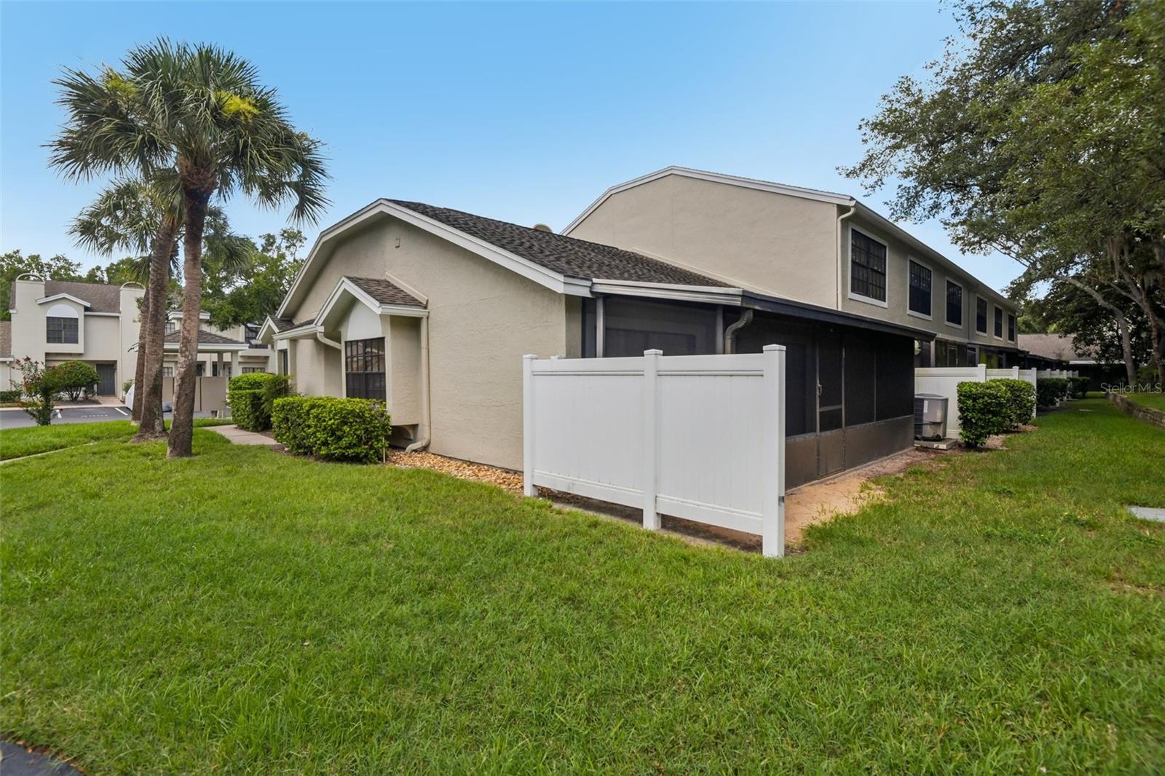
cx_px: 582
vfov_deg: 73.7
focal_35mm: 16
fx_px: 518
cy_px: 388
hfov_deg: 96.7
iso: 400
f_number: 8
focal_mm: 16
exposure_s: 1/800
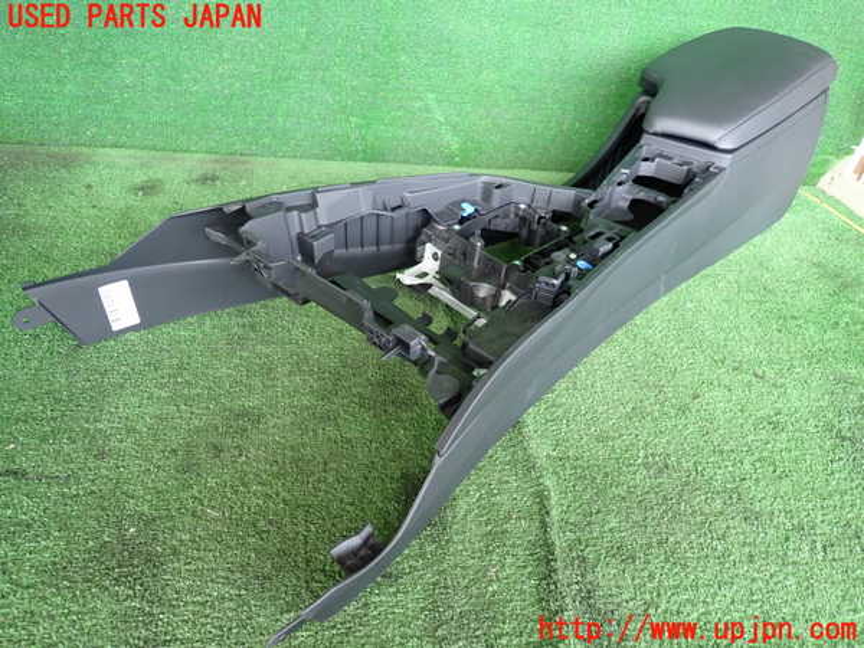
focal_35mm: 25
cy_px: 324
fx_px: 624
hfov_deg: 69.4
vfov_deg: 54.9
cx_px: 432
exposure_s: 1/50
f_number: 2
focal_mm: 4.5
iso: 200
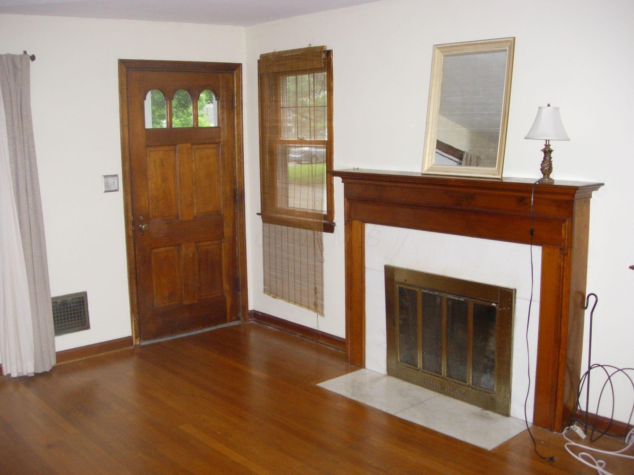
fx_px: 696
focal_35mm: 38
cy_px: 238
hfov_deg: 49.0
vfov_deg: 37.7
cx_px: 317
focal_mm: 7.8
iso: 200
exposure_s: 1/161
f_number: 2.8
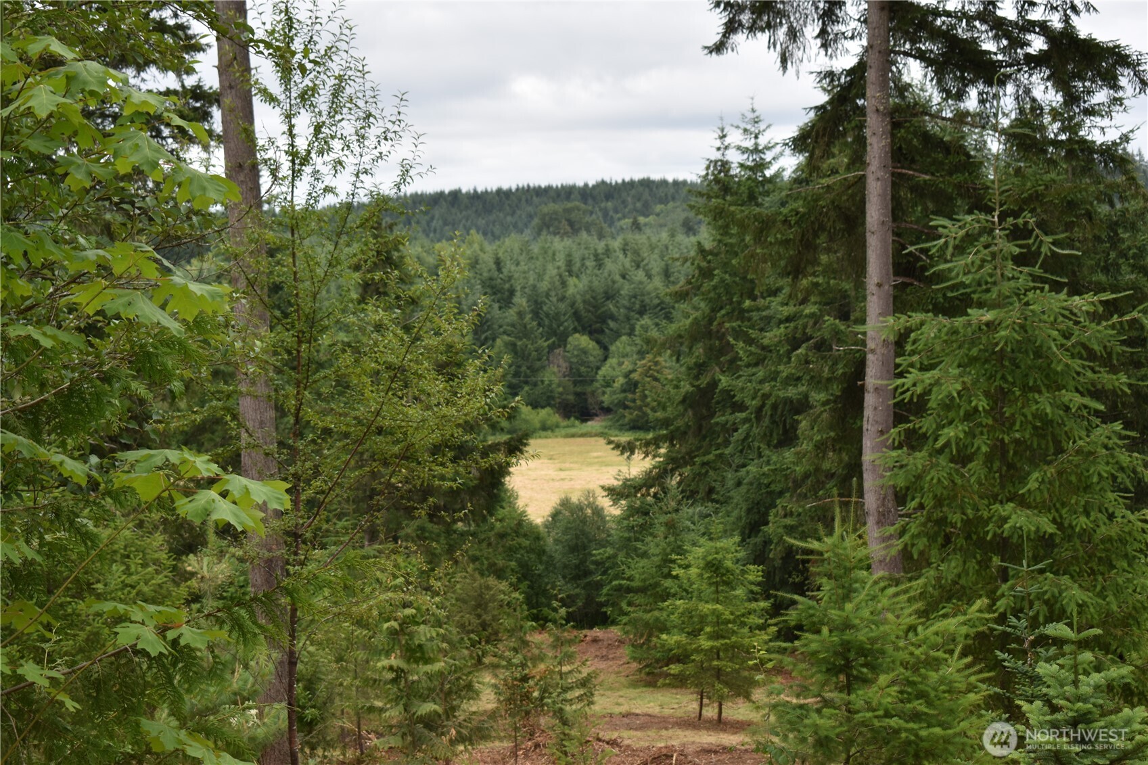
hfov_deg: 24.6
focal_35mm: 82
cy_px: 382
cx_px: 574
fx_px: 2630
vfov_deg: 16.5
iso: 180
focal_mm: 55
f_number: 5.6
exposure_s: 1/200
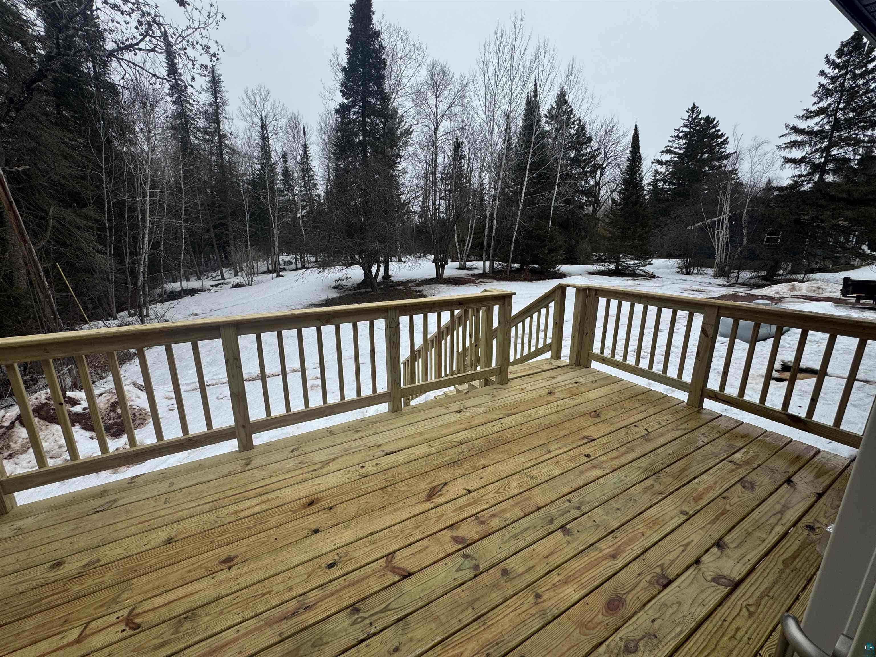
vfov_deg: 85.7
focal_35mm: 14
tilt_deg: -14.2
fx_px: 354
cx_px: 438
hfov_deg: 102.1
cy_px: 328
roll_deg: +0.4
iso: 40
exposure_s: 1/849
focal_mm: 2.22
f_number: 2.2
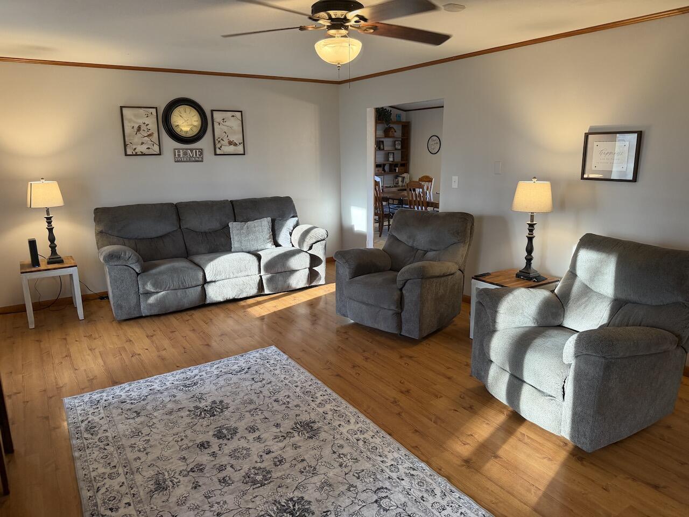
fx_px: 478
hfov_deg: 71.6
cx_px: 344
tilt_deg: -13.2
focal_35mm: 24
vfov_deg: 56.8
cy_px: 258
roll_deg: +1.3
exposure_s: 1/60
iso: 200
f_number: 1.78
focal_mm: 6.76
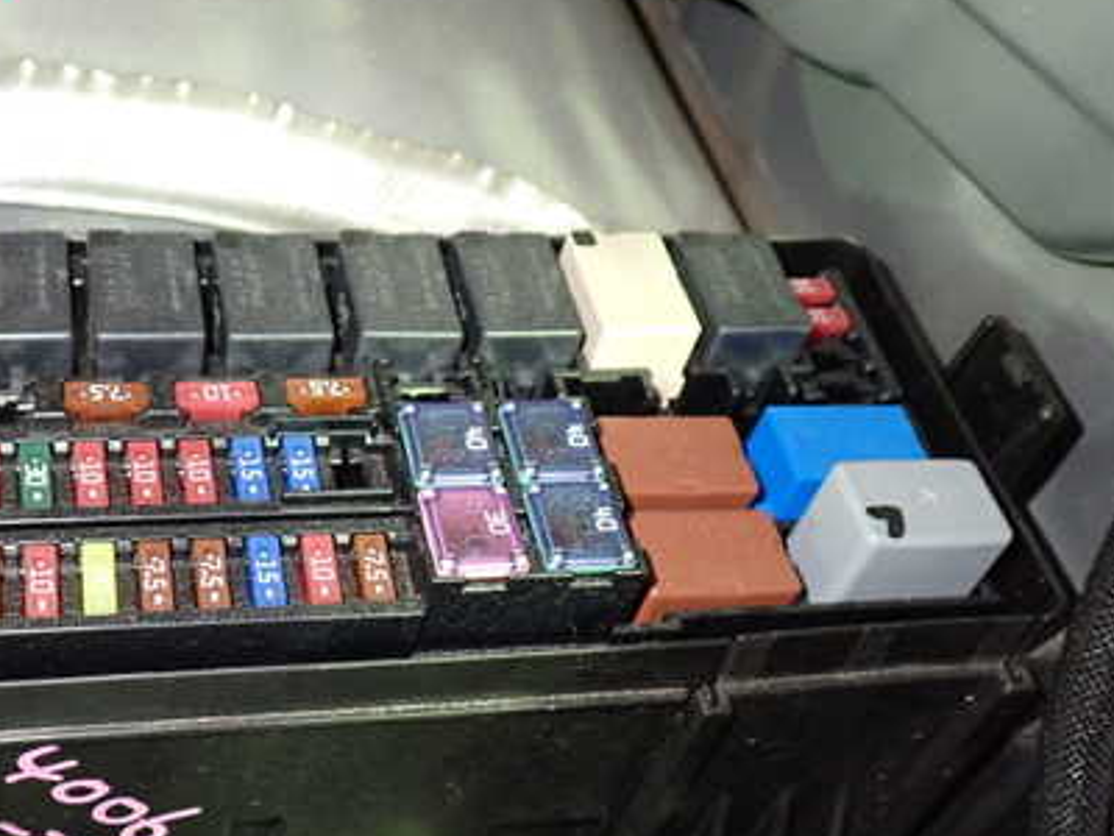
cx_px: 320
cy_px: 563
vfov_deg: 31.9
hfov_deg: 41.2
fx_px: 1448
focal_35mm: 45
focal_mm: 5.4
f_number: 2.3
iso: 800
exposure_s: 1/30
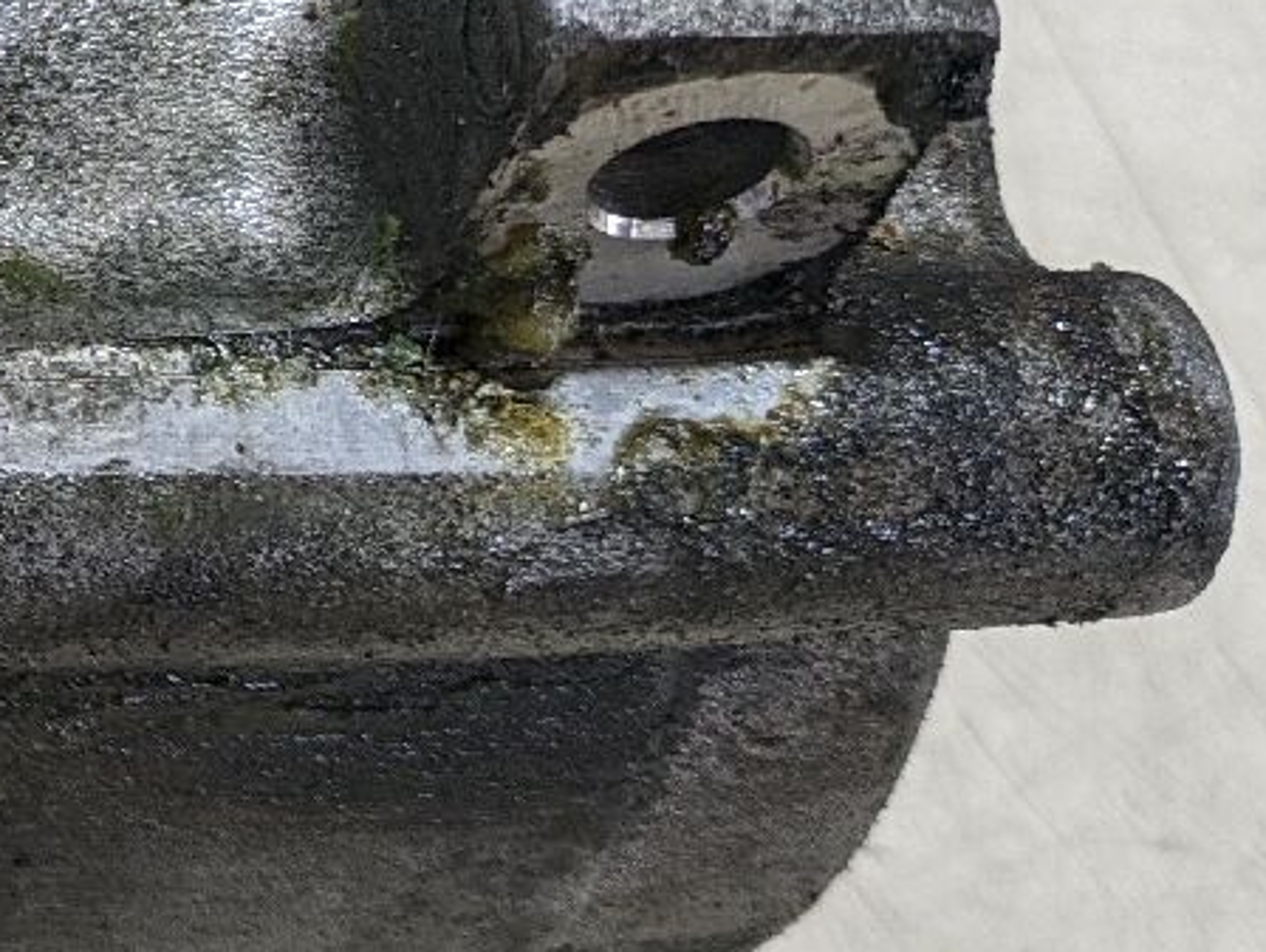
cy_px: -32
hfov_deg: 15.9
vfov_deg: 13.6
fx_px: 3917
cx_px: -940
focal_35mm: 107
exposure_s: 1/50
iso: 93
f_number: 1.89
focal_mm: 5.43
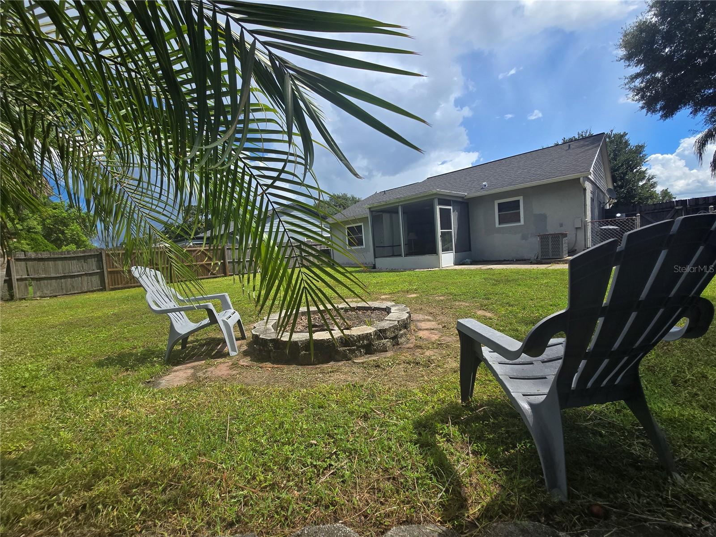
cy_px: 268
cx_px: 358
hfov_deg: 106.2
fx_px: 269
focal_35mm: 13
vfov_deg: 89.9
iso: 50
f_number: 2.2
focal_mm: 2.2
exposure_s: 1/2088
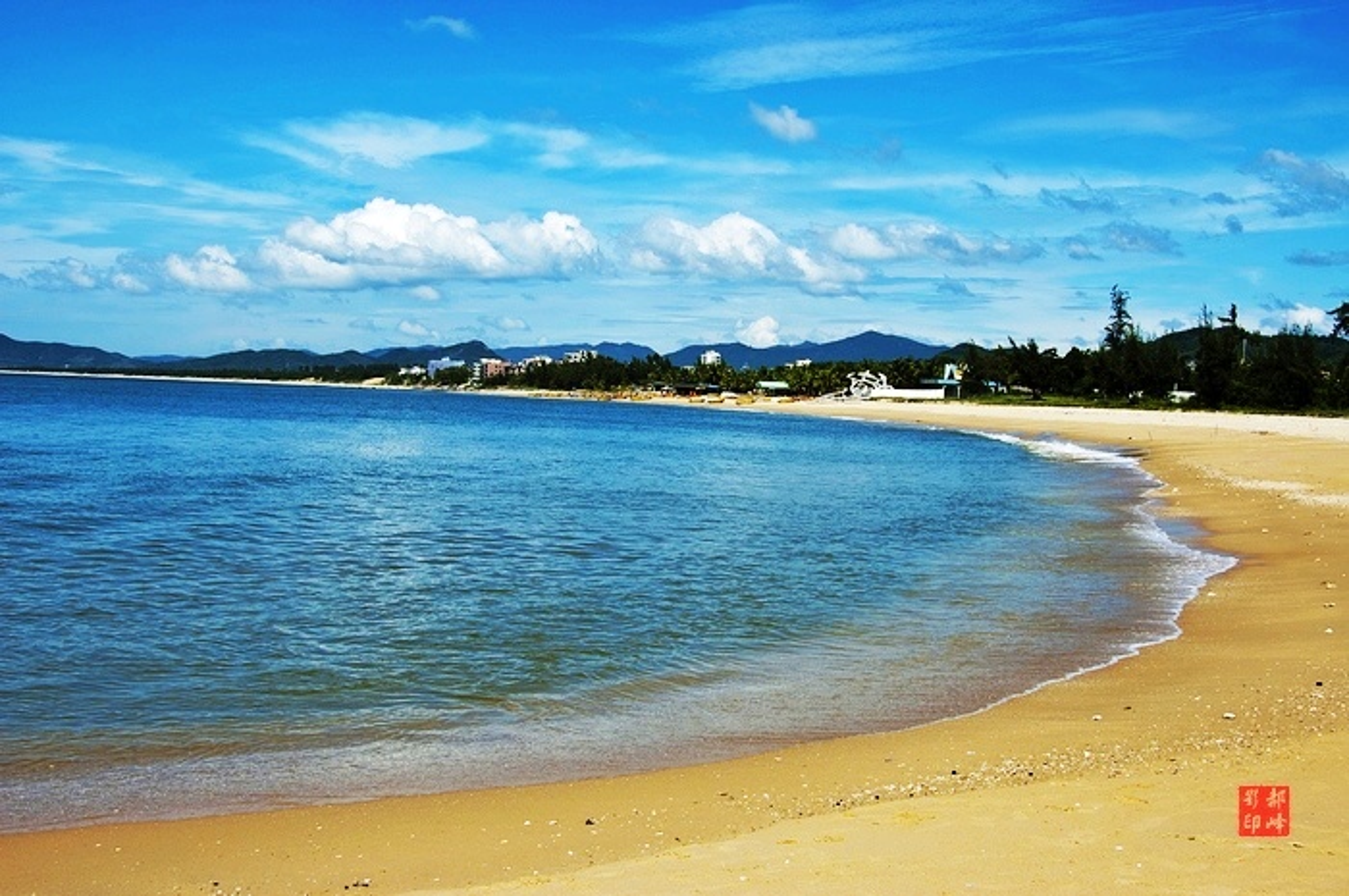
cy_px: 448
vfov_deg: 32.9
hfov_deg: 48.0
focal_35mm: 40
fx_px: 1516
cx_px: 674
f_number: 11
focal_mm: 27
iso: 200
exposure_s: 1/400
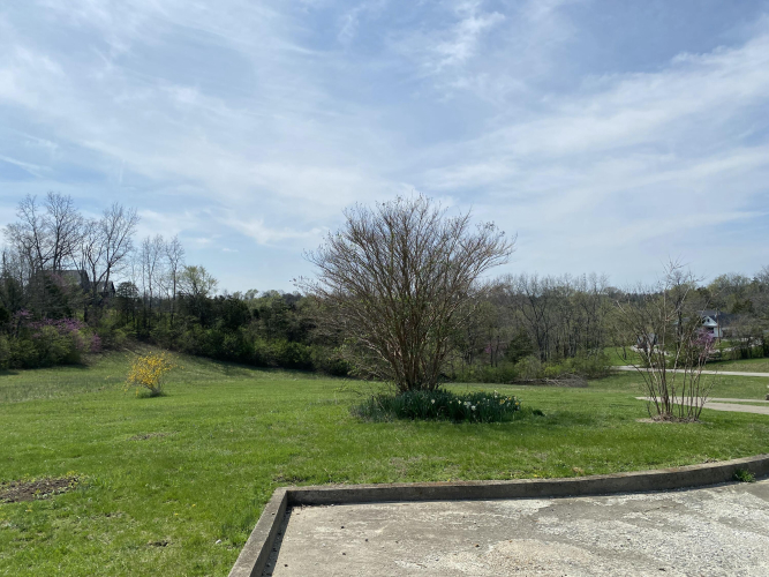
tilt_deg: +1.4
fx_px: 577
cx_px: 384
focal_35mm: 26
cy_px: 288
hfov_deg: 67.3
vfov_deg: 53.0
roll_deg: +1.3
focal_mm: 4.25
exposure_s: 1/5495
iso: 32
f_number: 1.8
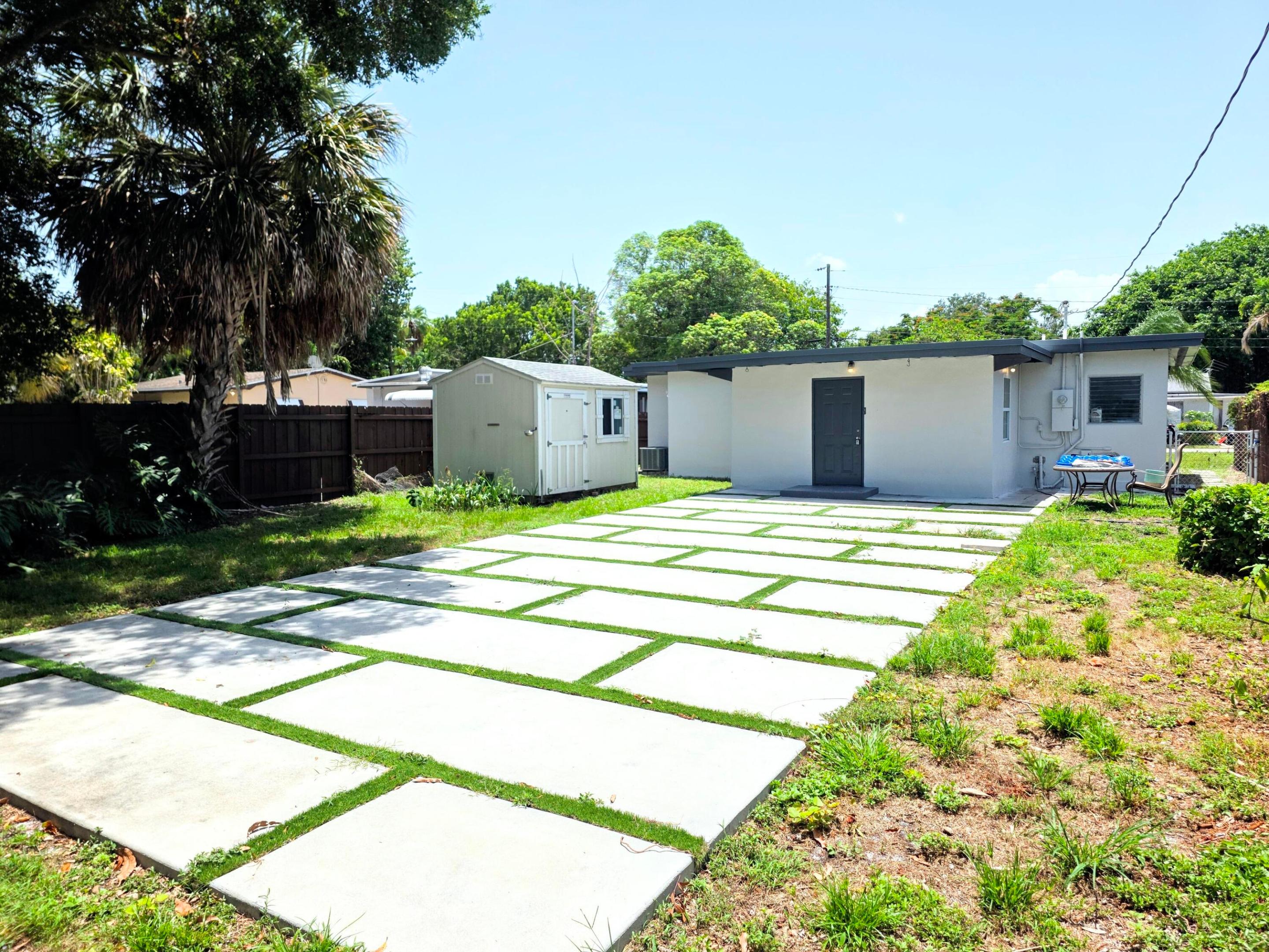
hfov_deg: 73.9
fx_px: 843
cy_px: 476
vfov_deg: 58.9
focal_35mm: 23
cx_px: 634
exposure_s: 1/6355
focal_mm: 6.3
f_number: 1.7
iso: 80
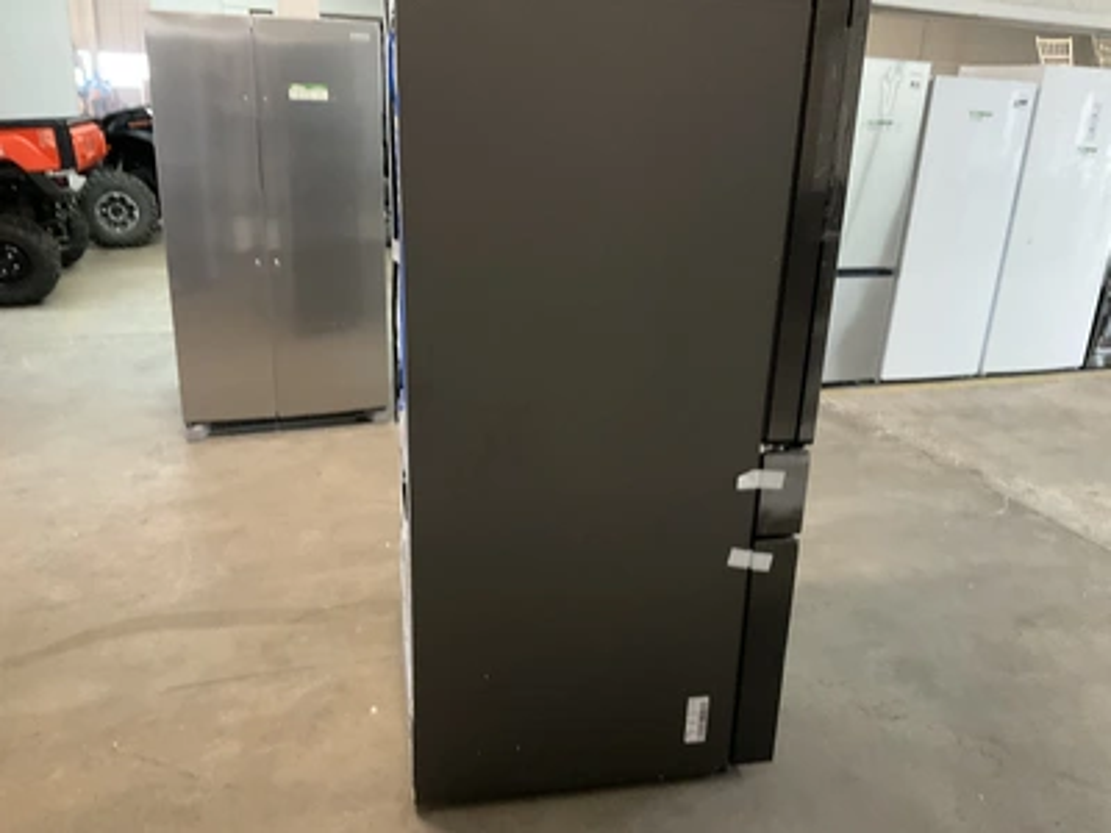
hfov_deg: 61.7
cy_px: 416
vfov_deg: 48.2
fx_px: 931
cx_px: 556
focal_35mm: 29
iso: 320
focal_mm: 3
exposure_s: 1/40
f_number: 1.8
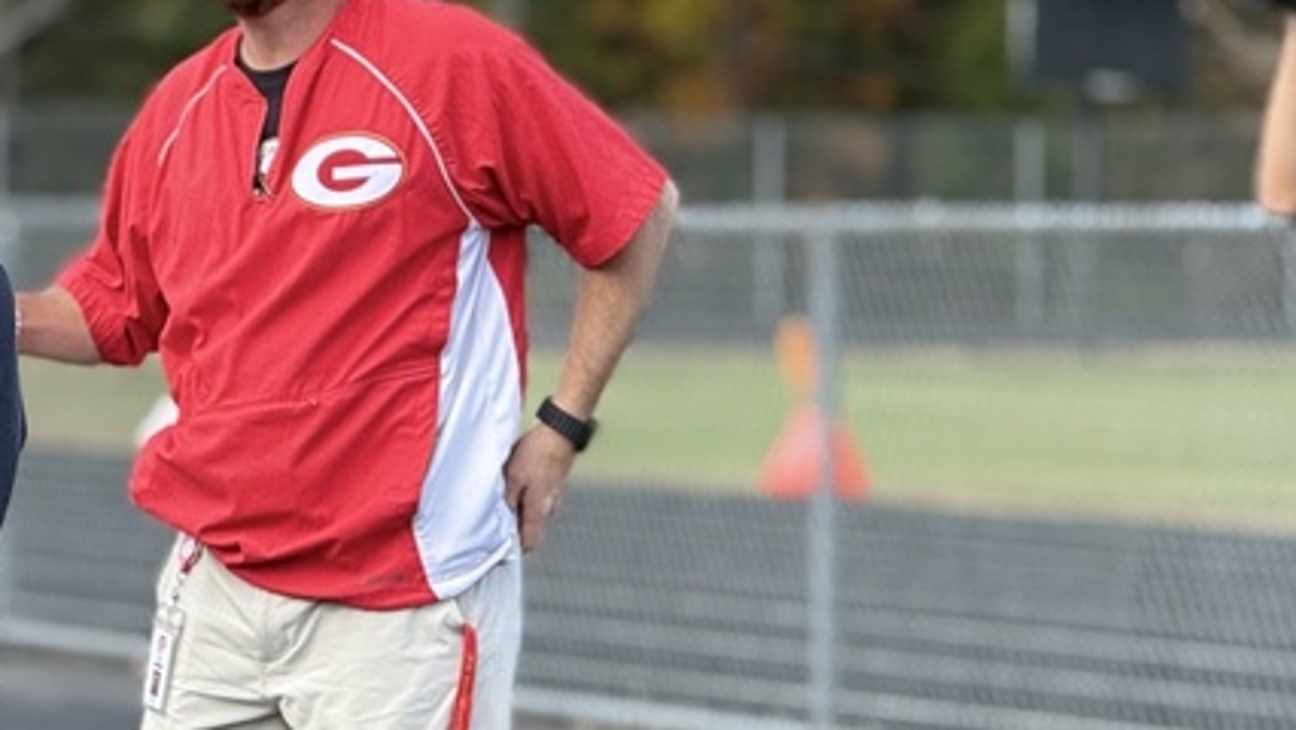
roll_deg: +0.2
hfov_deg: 6.8
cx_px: -237
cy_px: 587
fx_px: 10795
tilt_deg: -1.5
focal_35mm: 314
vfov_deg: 3.9
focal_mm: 15.66
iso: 64
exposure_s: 1/290
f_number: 2.8
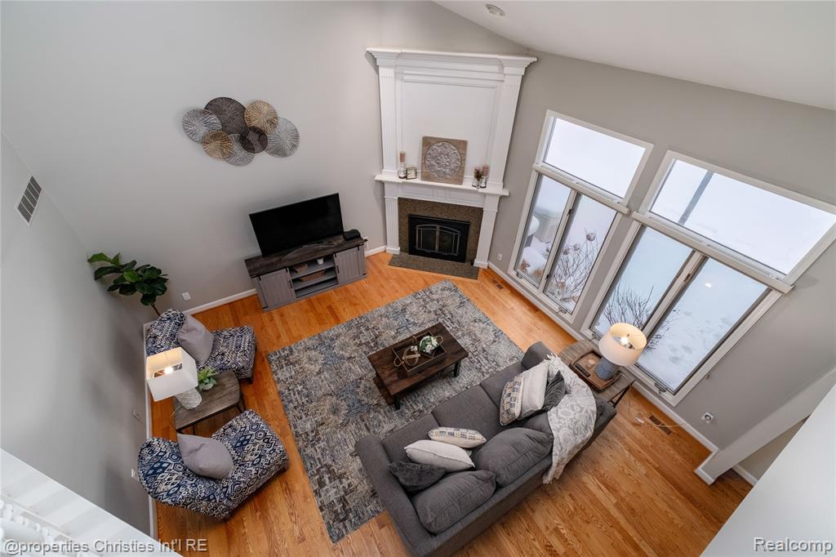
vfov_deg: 77.3
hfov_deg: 100.4
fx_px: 348
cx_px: 418
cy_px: 278
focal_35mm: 15
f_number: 6.4
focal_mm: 10
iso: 640
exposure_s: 1/250
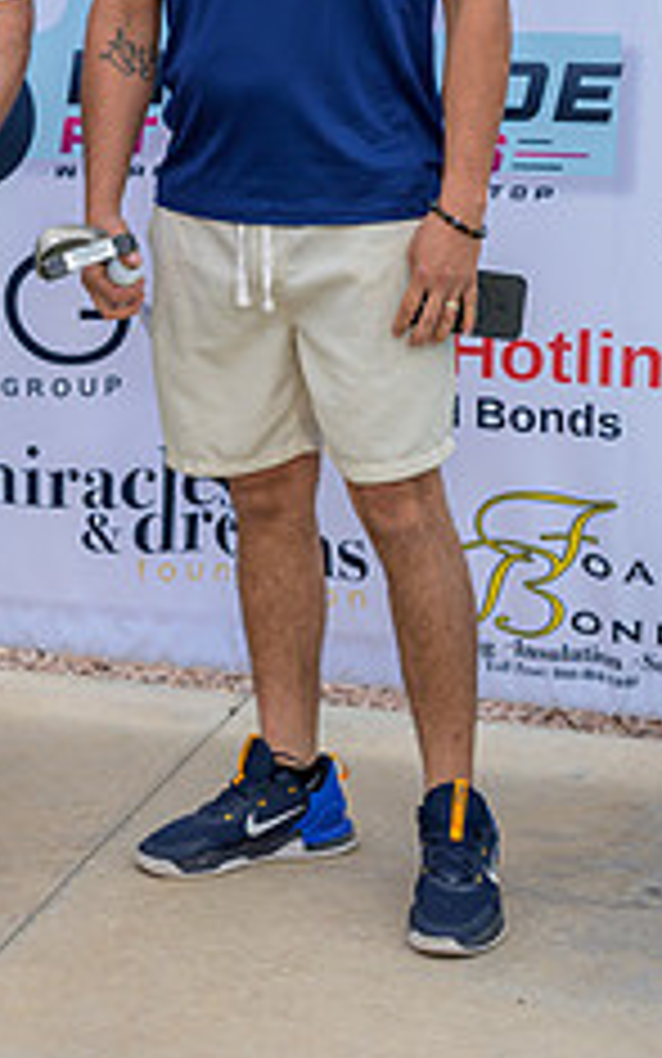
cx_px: 99
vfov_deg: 22.9
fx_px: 2539
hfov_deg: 14.7
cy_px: 90
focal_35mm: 88
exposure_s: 1/200
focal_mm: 45
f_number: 4
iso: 320
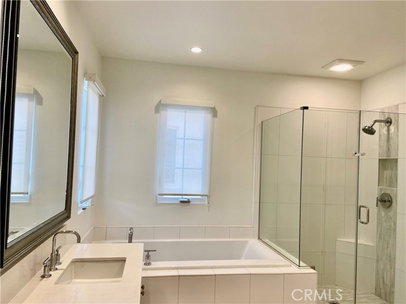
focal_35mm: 26
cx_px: 203
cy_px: 152
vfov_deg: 53.1
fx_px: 305
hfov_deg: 67.3
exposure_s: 1/120
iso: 50
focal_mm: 4.25
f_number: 1.8
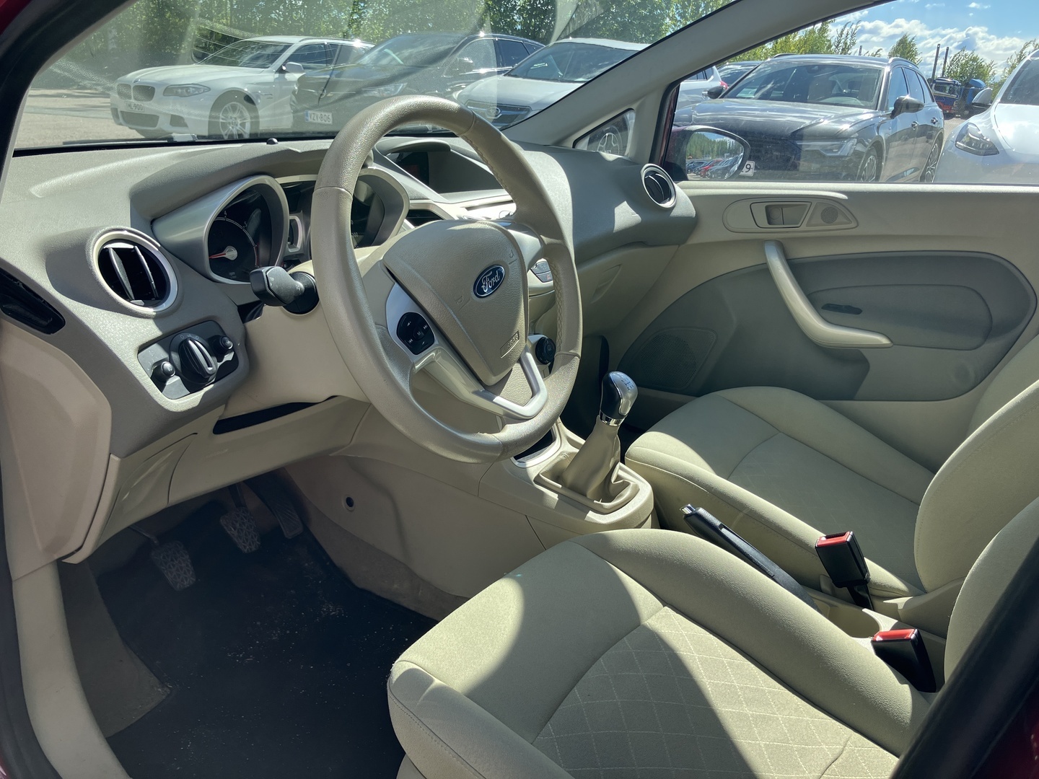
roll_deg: -2.0
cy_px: 390
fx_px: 840
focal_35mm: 28
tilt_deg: -19.6
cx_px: 520
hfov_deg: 63.4
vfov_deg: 49.7
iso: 32
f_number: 1.8
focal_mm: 3.99
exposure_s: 1/656
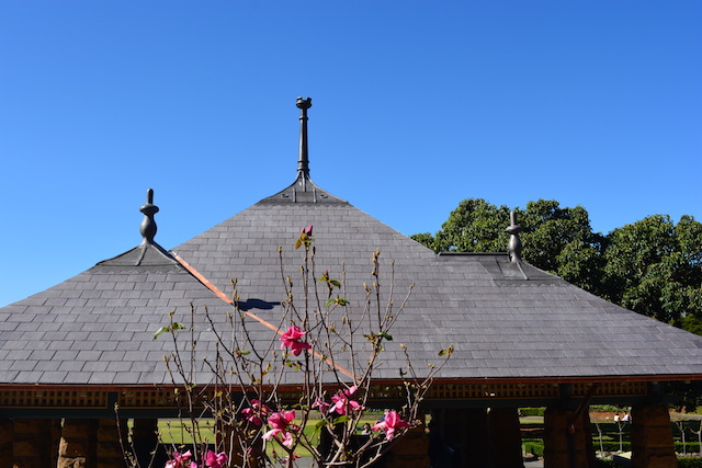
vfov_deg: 36.9
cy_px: 234
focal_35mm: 36
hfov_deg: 53.1
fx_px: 702
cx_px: 351
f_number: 10
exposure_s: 1/320
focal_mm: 24
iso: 200
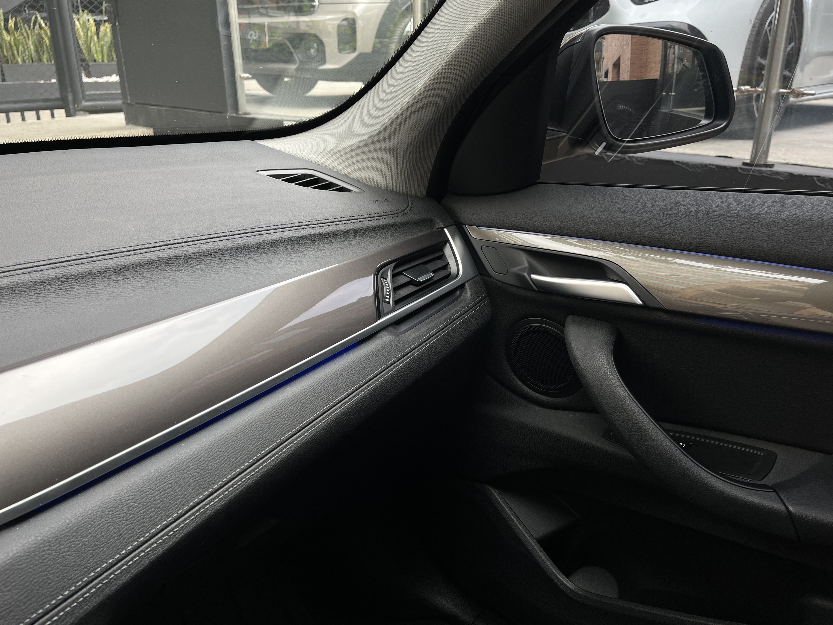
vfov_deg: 51.4
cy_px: 311
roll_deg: -0.4
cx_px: 420
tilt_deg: -21.8
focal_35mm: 27
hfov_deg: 65.3
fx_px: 650
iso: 32
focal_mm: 5.1
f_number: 1.6
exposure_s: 1/121
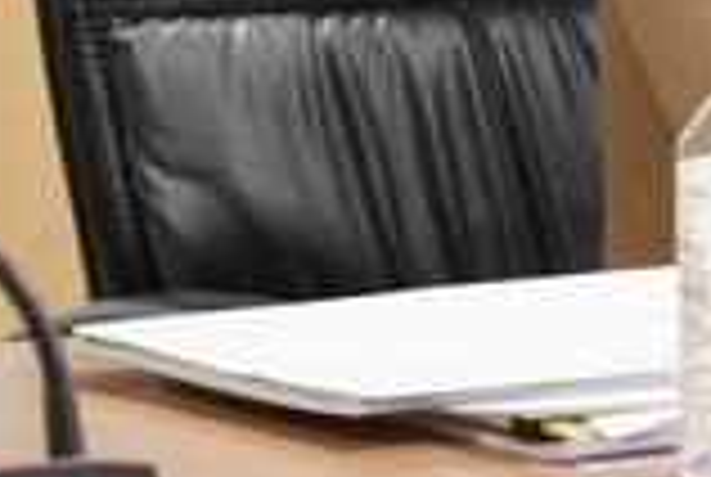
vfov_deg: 2.6
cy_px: -655
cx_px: 1512
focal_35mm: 530
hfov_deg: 3.8
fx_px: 10487
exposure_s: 1/250
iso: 16000
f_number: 5.6
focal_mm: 105
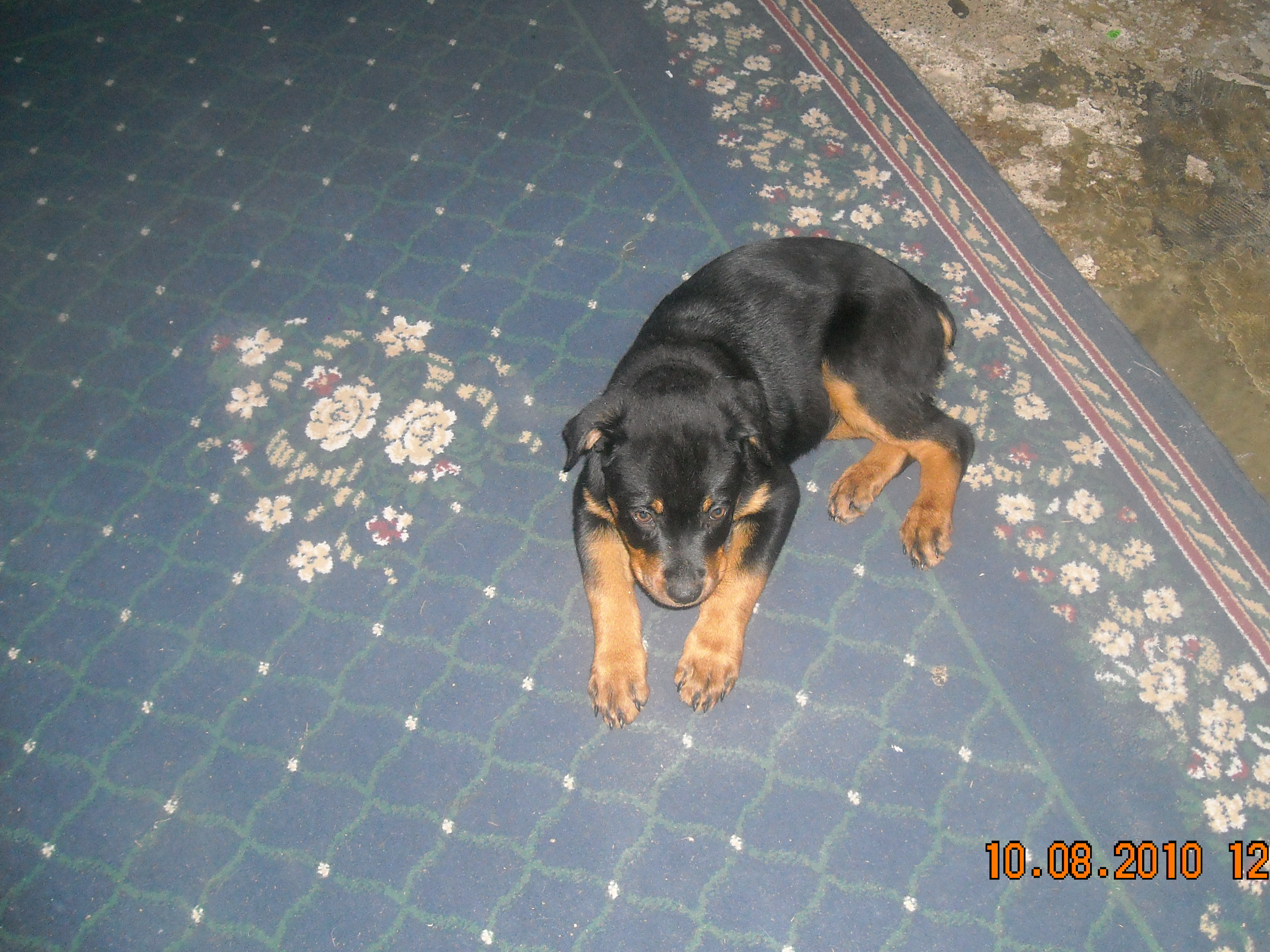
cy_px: 441
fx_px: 1431
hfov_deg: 47.8
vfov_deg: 36.8
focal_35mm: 39
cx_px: 688
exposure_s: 1/60
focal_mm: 5.7
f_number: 2.8
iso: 400
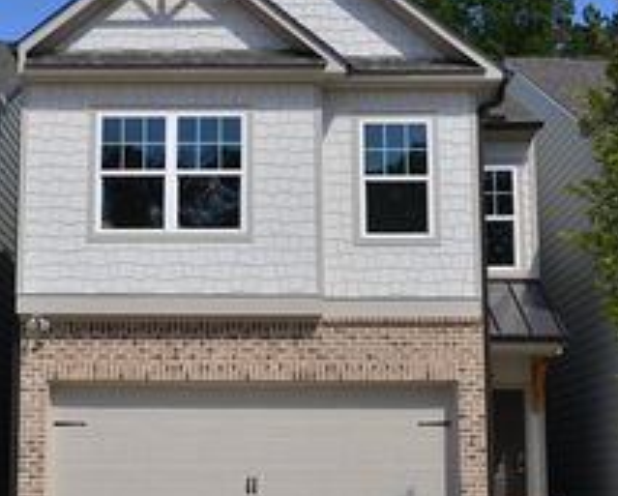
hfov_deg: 27.4
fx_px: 1266
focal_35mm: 69
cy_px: 251
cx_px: 250
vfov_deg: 22.2
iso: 100
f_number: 8
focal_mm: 21
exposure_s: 1/500
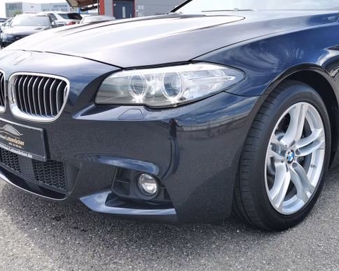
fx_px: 441
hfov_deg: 41.5
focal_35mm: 44
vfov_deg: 33.8
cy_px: 91
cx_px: 224
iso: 50
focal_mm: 5.58
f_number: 1.8
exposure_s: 1/1462
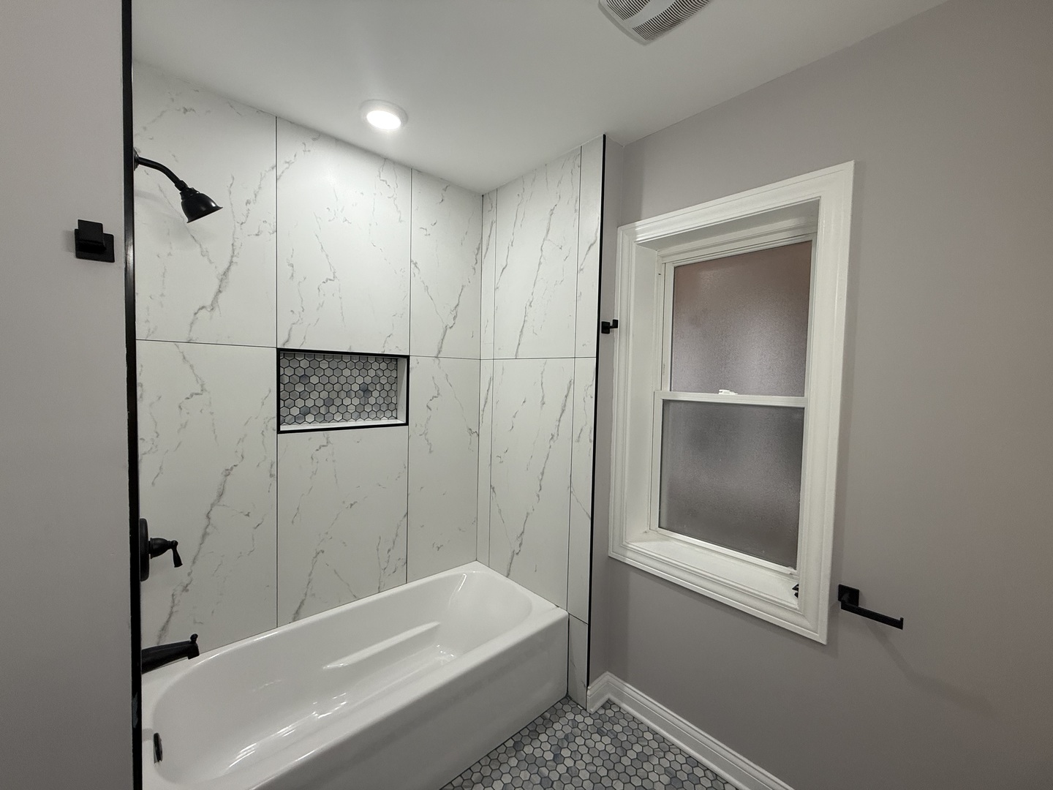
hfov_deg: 102.1
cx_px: 526
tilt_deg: -1.6
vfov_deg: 85.7
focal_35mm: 14
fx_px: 426
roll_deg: -0.8
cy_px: 395
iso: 160
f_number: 2.2
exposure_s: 1/120
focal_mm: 2.22
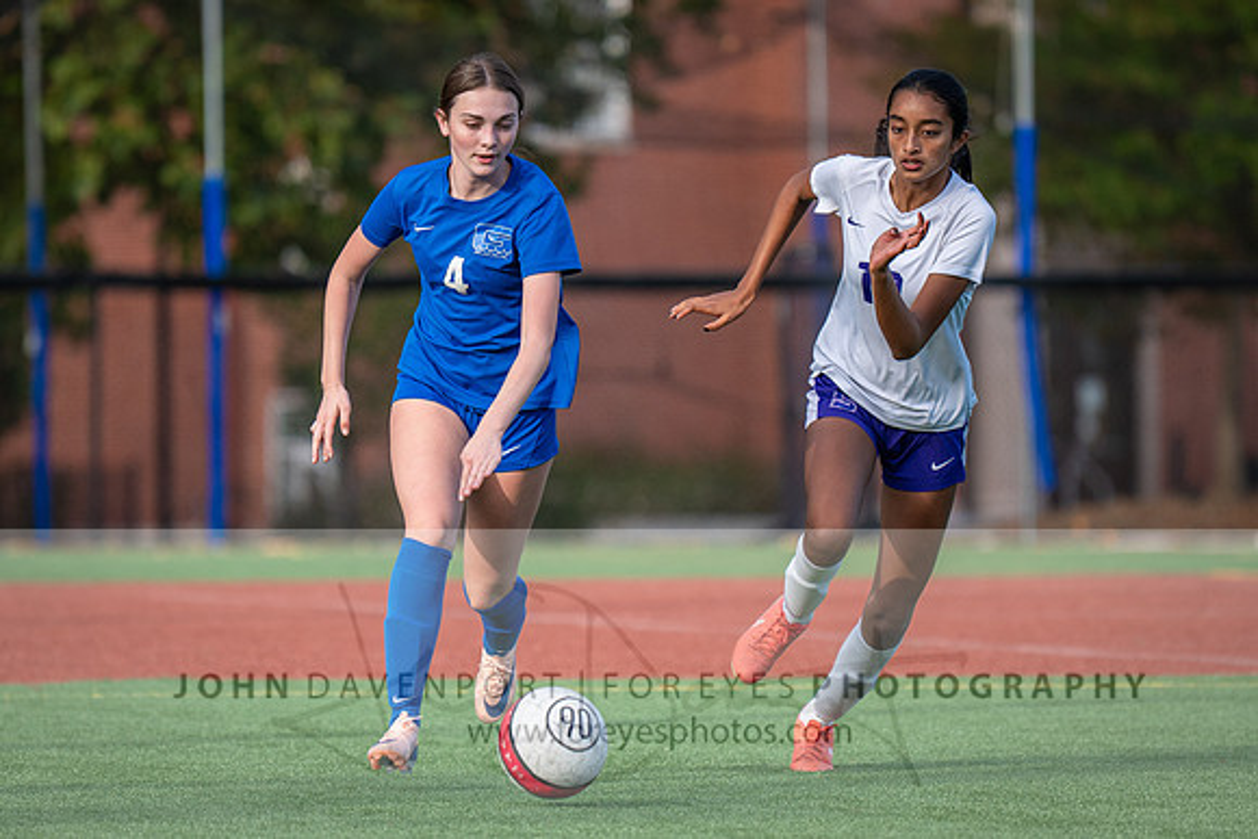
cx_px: 631
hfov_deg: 5.5
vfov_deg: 3.7
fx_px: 13066
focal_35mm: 374
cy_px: 534
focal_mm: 200
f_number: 2.8
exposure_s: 1/1000
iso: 220
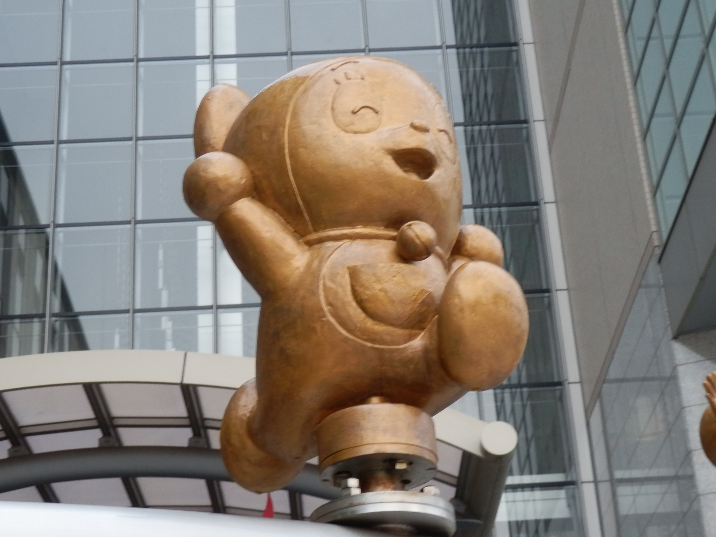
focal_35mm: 66
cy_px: 268
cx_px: 358
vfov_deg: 22.3
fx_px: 1365
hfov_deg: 29.4
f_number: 4.4
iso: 400
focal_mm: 11.9
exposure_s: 1/30
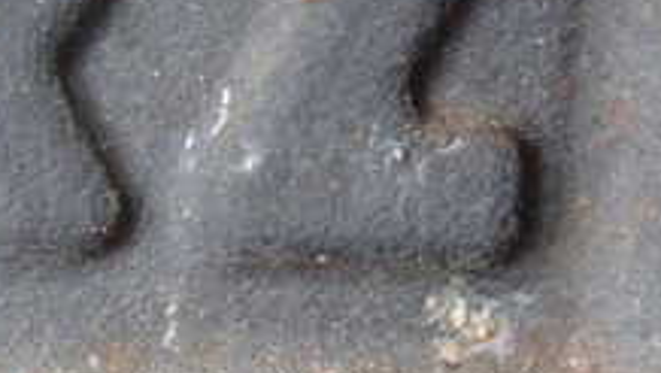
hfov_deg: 9.9
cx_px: -149
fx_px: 3736
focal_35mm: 213
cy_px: 418
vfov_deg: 5.7
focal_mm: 12.73
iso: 800
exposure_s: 1/20
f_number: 3.9
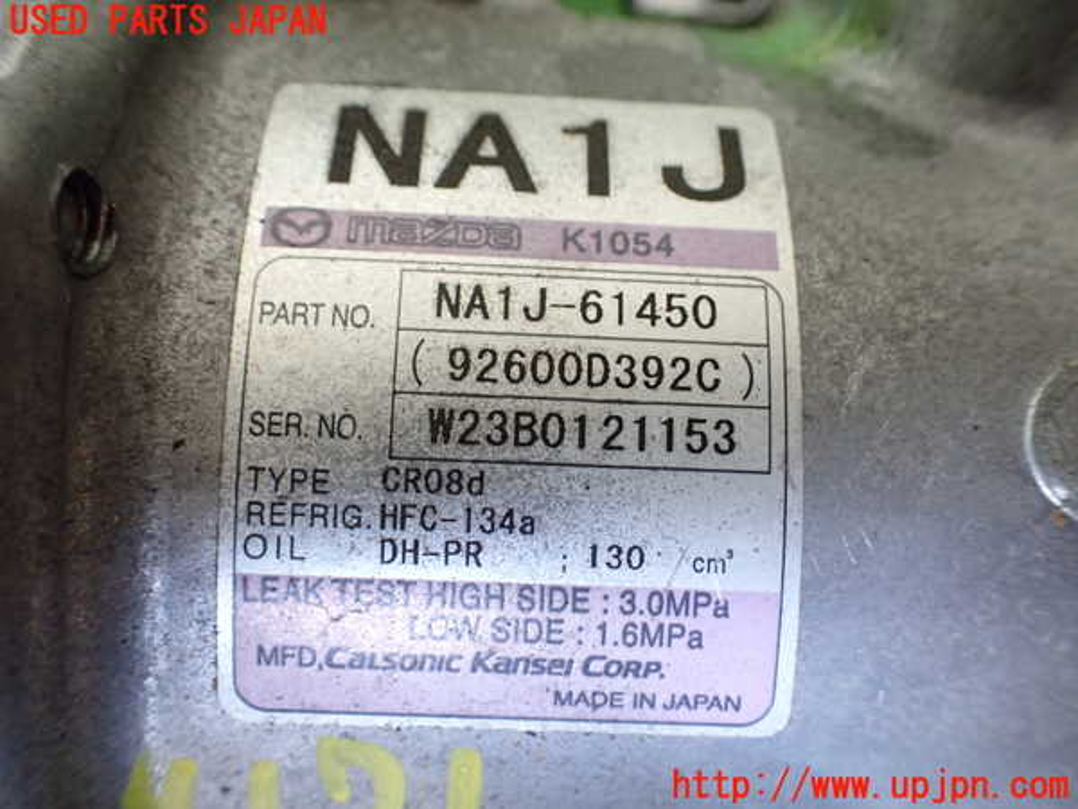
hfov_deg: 60.0
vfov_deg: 46.8
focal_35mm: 30
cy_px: 404
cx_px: 539
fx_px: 934
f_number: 2.3
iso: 500
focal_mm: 5.4
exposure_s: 1/125
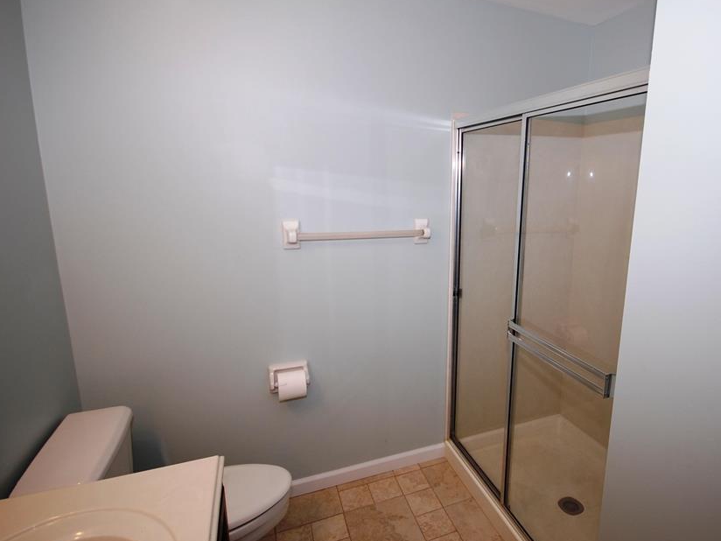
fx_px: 396
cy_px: 268
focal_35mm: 19
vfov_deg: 68.7
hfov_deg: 83.4
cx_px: 441
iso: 200
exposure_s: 1/60
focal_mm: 10
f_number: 4
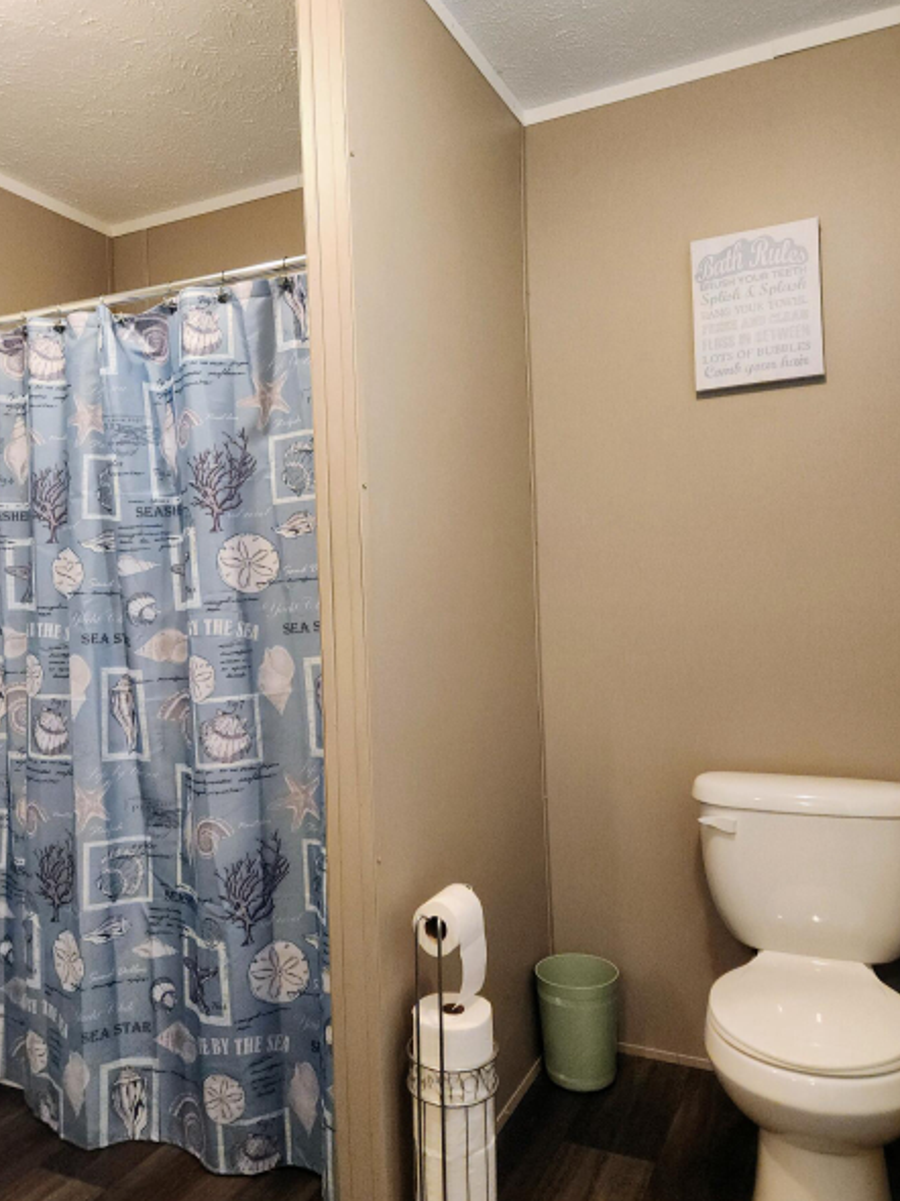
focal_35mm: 26
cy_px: 585
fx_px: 902
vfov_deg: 67.3
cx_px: 448
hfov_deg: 53.0
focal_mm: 5.4
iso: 640
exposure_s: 1/120
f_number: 1.8
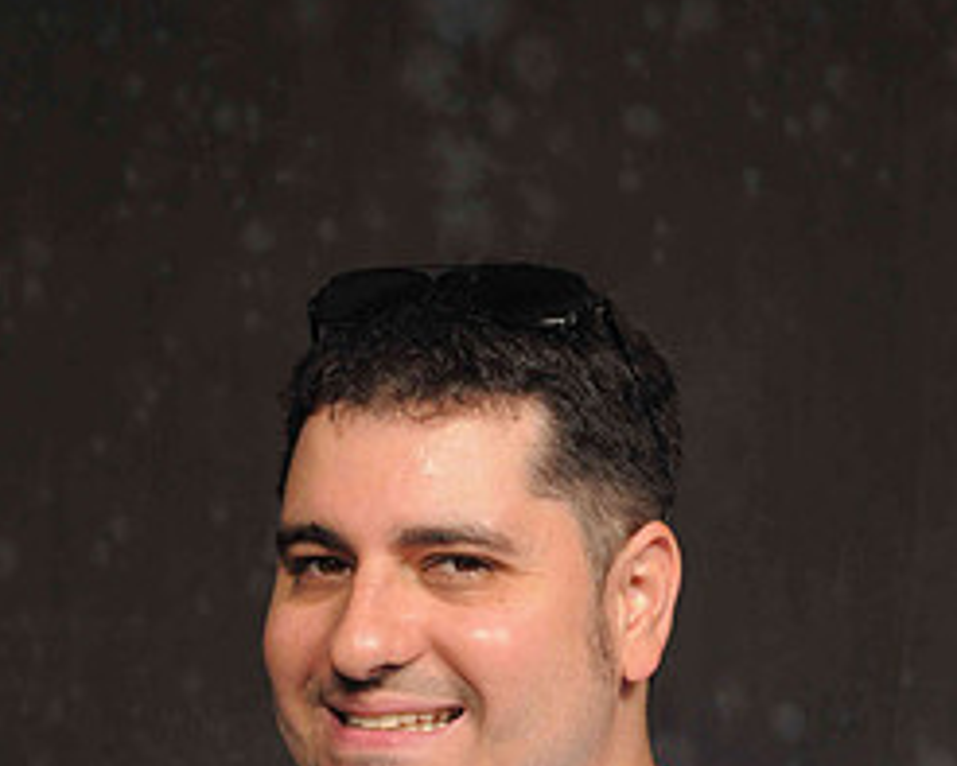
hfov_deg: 11.3
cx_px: 484
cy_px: 805
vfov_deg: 9.0
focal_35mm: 170
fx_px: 4817
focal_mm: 66
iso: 200
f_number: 5.6
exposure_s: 1/30
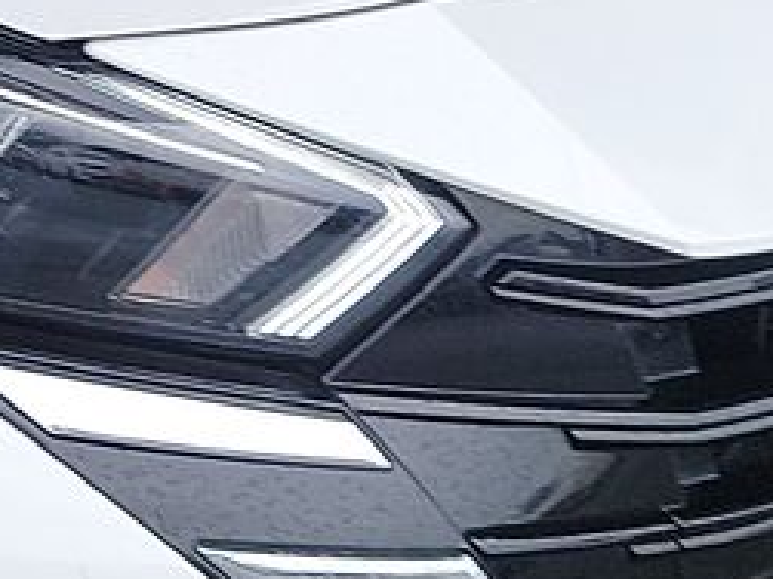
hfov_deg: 11.9
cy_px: -484
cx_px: -597
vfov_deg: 9.2
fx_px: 3415
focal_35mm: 153
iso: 63
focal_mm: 6.7
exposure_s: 1/119
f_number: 1.8
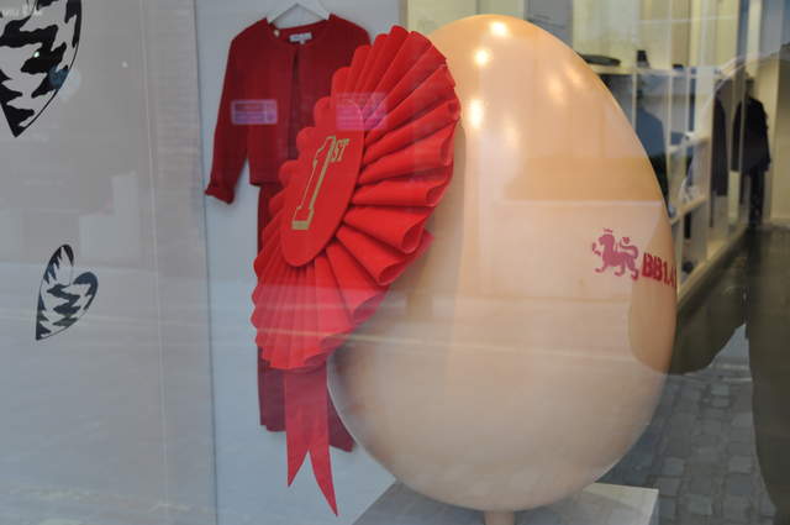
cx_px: 395
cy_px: 262
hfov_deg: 41.2
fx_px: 1052
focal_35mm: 48
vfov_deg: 28.0
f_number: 4
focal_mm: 32
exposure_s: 1/50
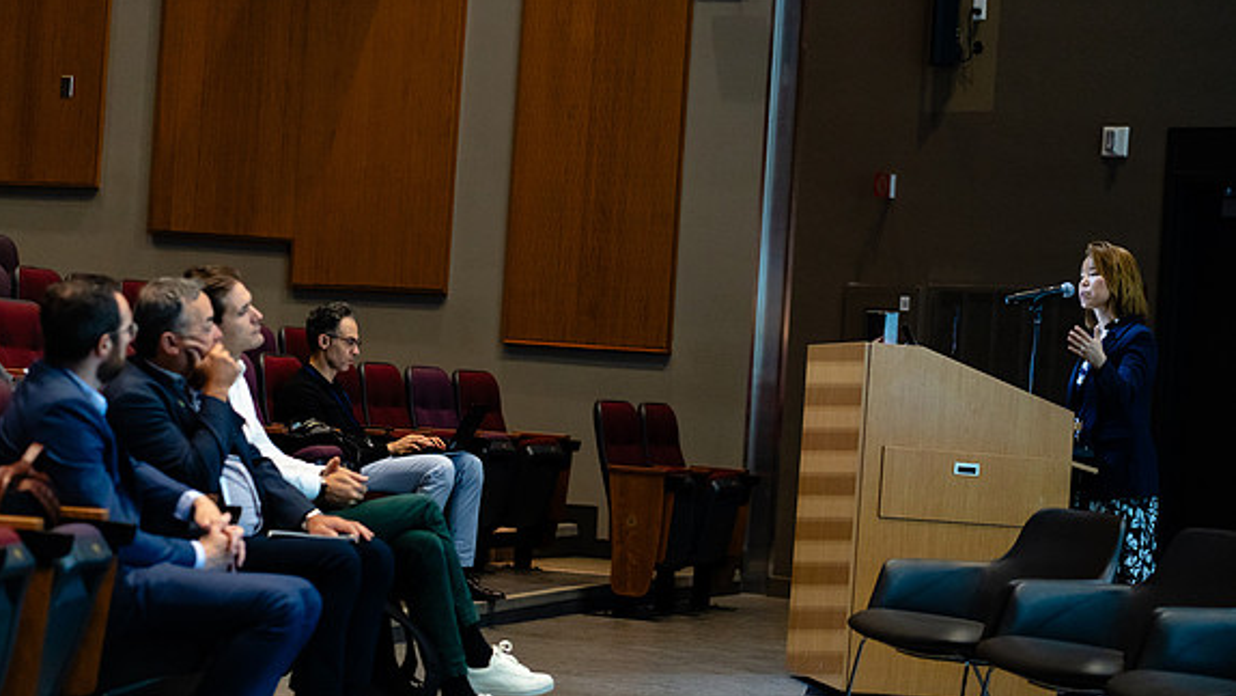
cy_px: 320
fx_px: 2950
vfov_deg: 13.4
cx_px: 616
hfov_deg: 23.7
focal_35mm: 90
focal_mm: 85
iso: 4000
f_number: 2.8
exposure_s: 1/200
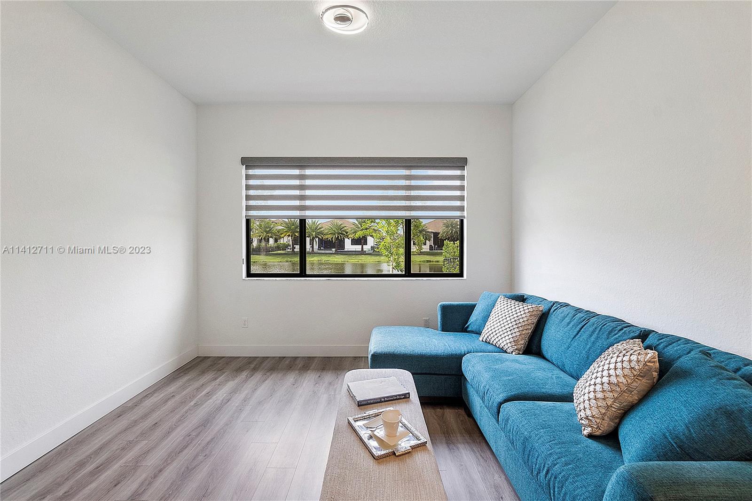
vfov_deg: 77.3
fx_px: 313
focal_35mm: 15
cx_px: 376
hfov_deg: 100.4
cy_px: 250
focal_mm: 10
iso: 250
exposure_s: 1/25
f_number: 9
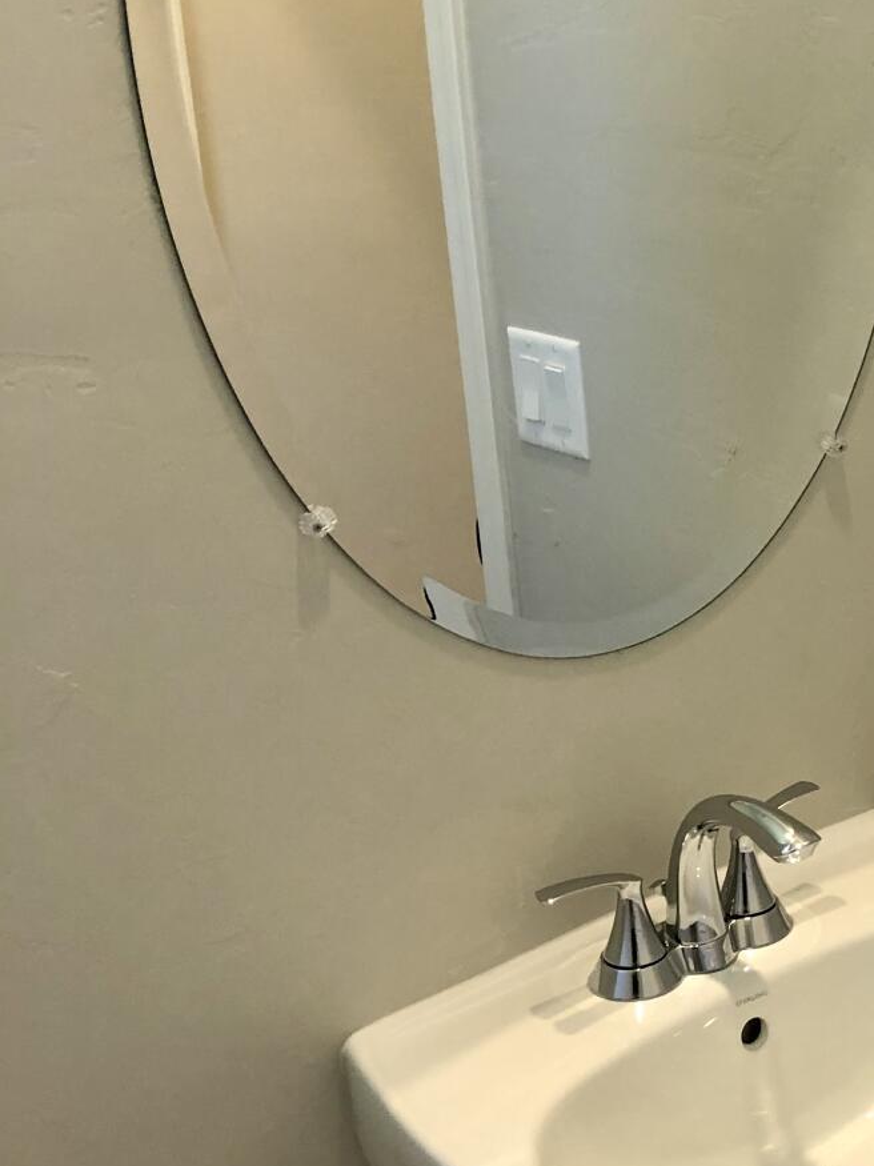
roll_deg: +2.0
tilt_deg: -18.5
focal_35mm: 64
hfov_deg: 21.6
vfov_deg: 30.3
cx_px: 989
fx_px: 2155
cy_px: 536
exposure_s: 1/30
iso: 32
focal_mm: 3.99
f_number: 1.8
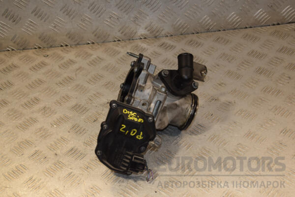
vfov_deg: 23.8
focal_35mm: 57
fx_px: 467
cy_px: 98
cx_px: 148
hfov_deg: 35.1
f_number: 7.1
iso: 800
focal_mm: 38
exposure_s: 1/200
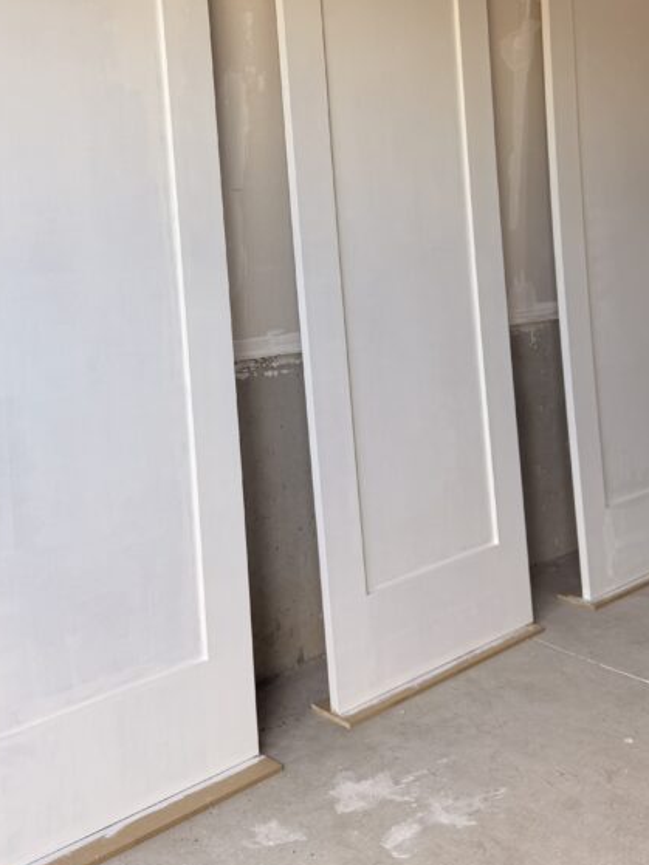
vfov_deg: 42.2
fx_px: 1100
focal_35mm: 44
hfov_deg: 32.9
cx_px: 305
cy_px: 269
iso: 64
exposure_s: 1/280
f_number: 1.78
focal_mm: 6.76
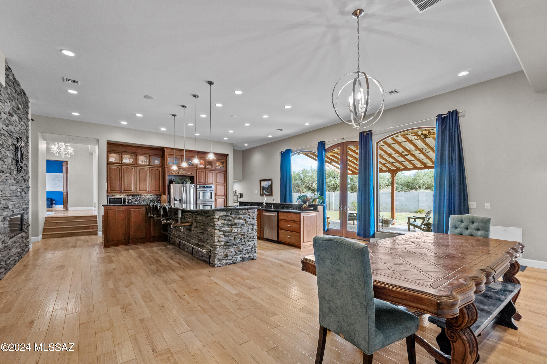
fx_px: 228
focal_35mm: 15
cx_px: 274
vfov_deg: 77.3
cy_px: 182
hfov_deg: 100.4
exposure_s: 1/6
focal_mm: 10
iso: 400
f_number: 8
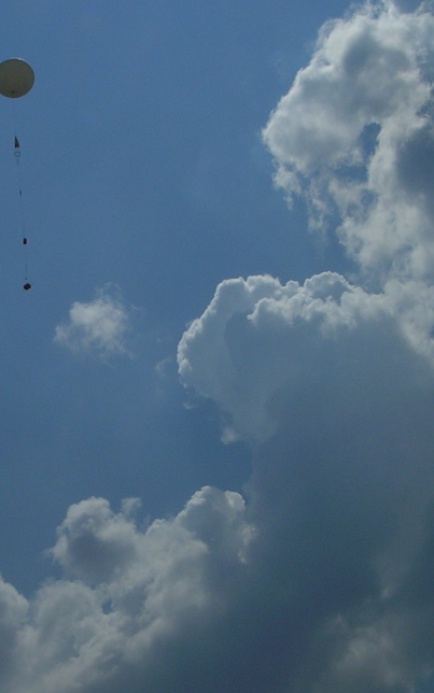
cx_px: 86
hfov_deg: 20.1
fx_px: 1210
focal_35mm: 64
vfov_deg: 31.9
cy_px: 413
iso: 50
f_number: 5.6
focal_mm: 5.8
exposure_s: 1/2512
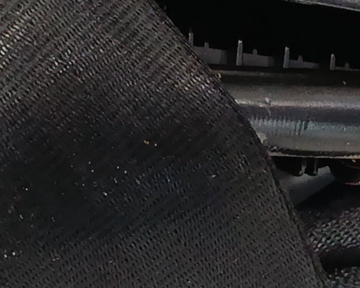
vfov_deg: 8.6
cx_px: 173
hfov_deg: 10.9
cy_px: -44
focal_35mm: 177
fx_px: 1886
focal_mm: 5.24
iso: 1060
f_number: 1.7
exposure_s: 1/100
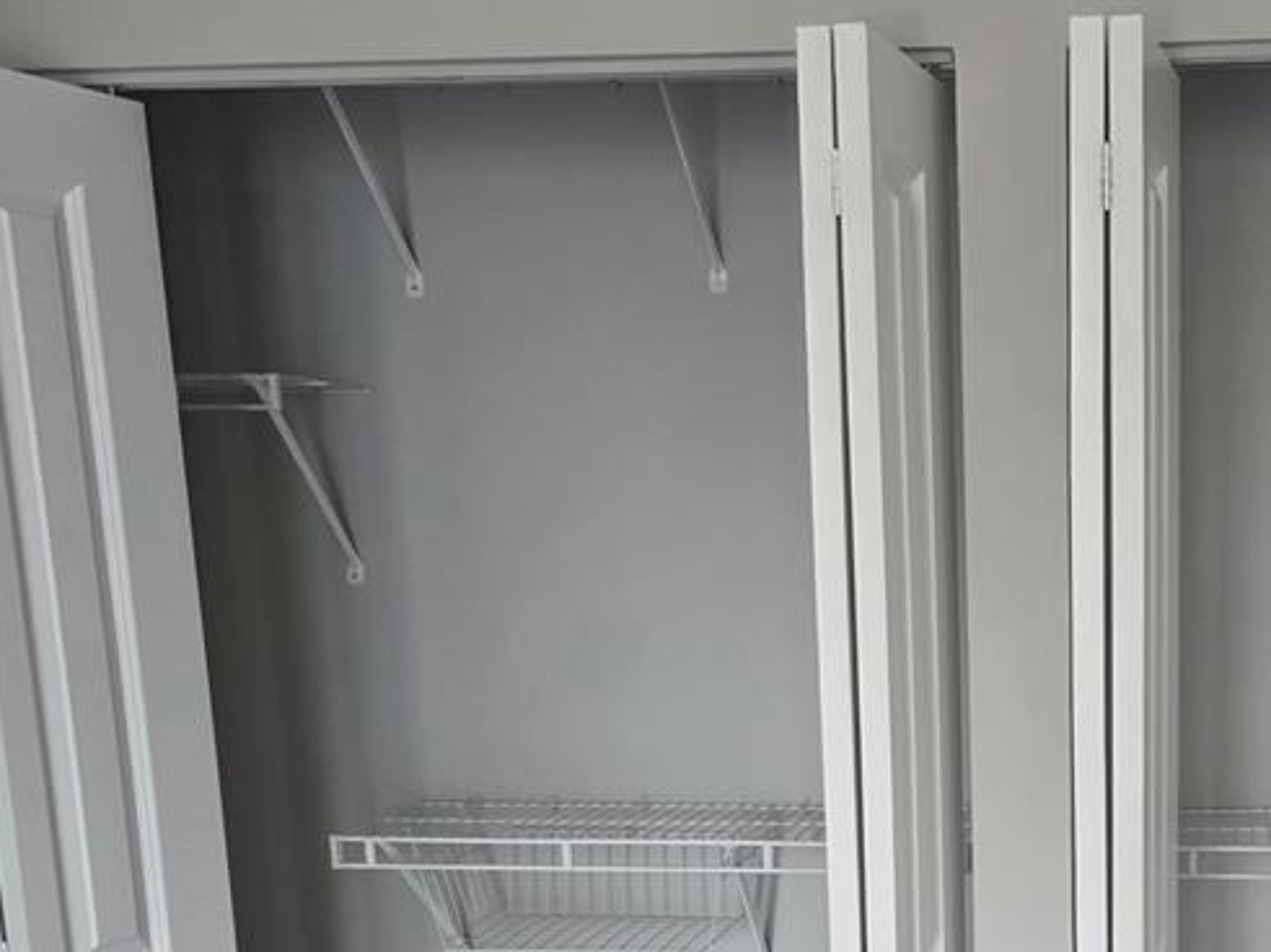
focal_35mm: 48
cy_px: 890
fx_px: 1762
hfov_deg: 37.8
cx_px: 1064
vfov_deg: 28.8
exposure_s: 1/120
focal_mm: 6.3
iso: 500
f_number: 1.7
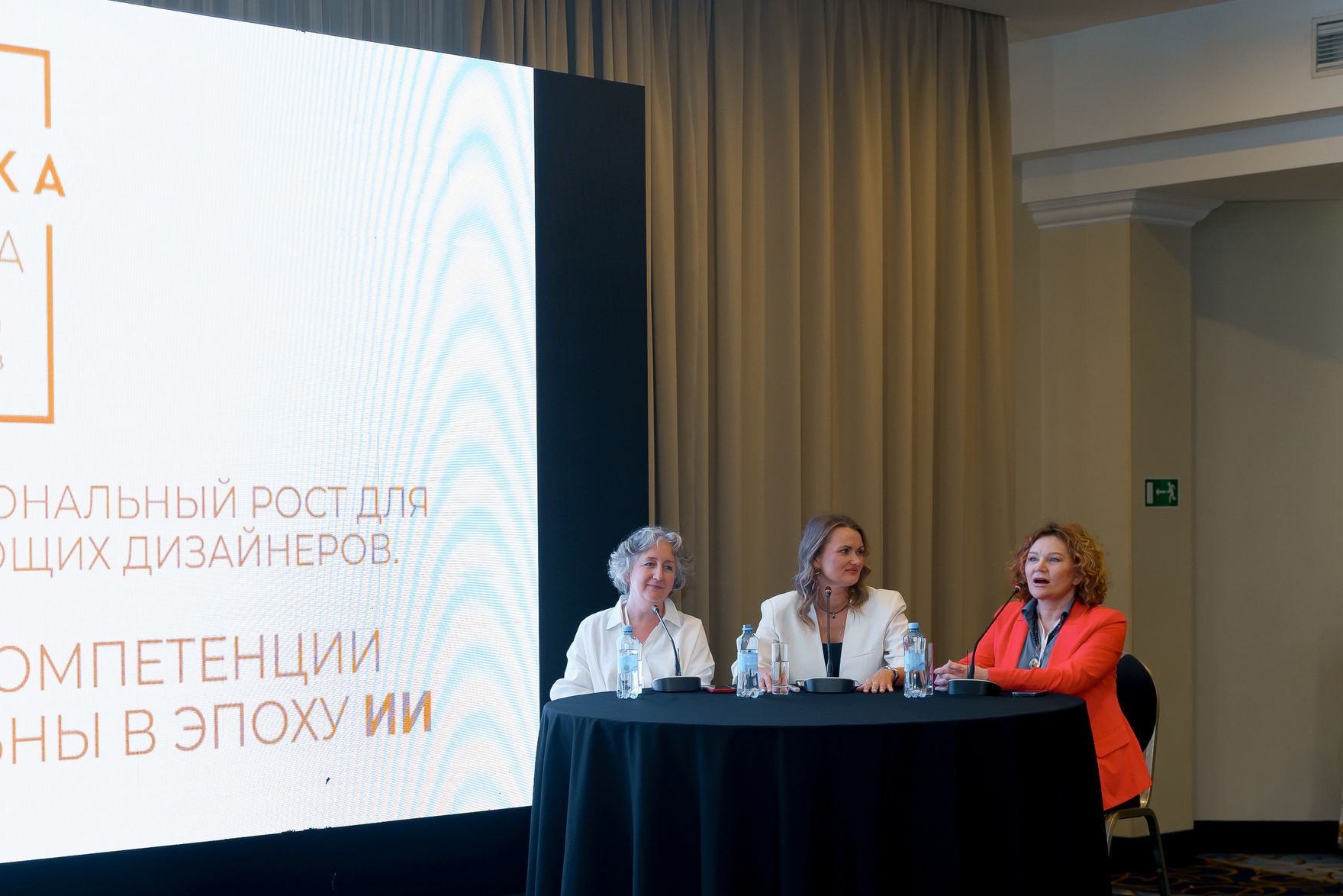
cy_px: 603
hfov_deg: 31.1
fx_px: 2388
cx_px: 435
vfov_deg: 21.2
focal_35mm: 64
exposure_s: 1/125
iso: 1000
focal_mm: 44
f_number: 3.5
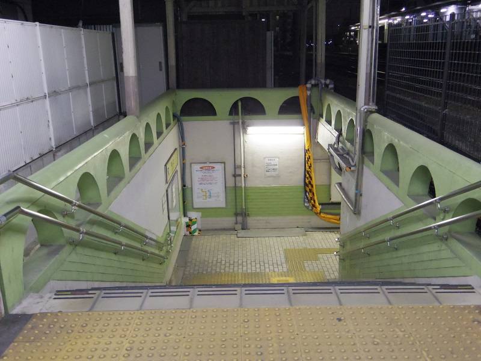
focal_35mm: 36
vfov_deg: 39.7
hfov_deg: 51.4
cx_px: 240
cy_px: 180
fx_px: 500
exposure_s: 1/60
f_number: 3.2
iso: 1250
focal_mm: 6.6
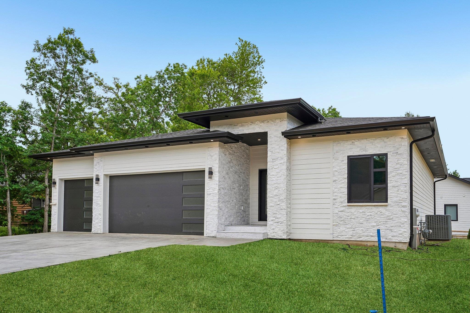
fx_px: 405
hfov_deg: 60.3
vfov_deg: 42.3
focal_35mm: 31
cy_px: 156
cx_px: 235
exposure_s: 1/250
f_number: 8
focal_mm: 31
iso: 160
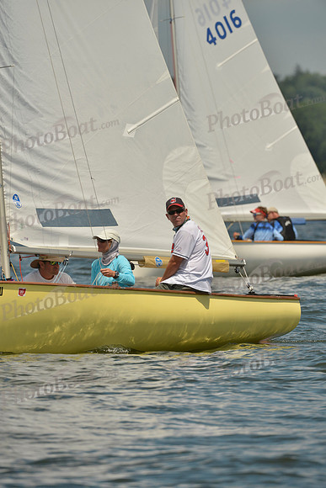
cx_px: 163
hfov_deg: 3.4
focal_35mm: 400
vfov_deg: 5.2
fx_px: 5430
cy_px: 244
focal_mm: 400
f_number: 8
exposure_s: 1/1250
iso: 200
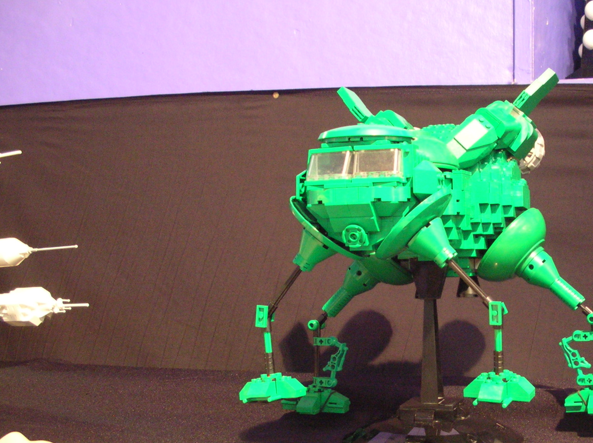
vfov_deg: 27.9
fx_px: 890
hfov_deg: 36.1
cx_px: 437
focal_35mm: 52
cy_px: 267
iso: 200
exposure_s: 2
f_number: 2.8
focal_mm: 5.8
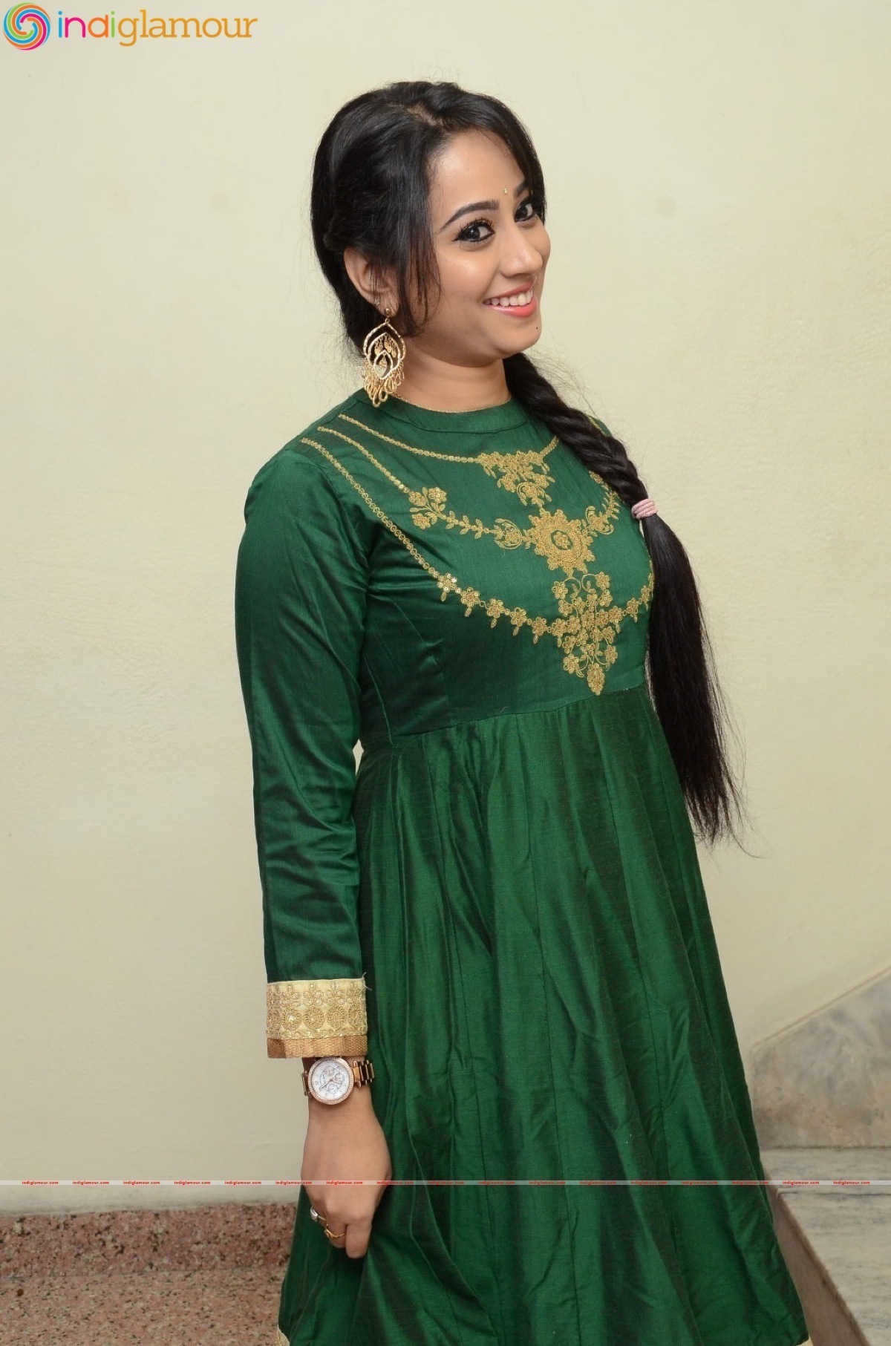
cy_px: 673
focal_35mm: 60
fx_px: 2238
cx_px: 446
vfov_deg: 33.5
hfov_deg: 22.5
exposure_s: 1/125
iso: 1600
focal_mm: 40
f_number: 6.3
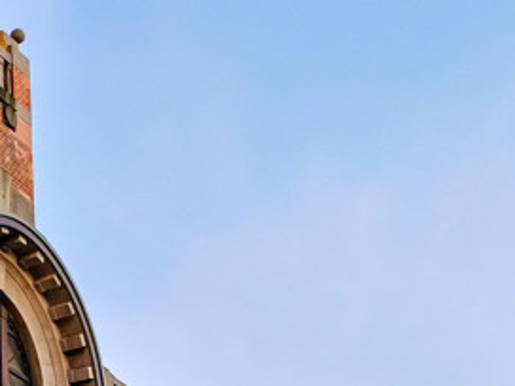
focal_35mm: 104
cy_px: 431
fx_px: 1547
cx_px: -295
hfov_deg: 16.8
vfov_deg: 13.9
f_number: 5.6
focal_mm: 24
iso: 3200
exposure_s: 1/125
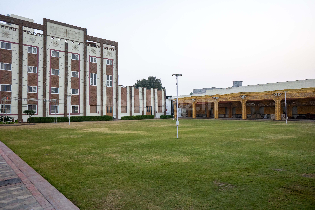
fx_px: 210
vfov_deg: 53.1
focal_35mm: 24
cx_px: 158
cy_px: 105
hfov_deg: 73.7
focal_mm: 16
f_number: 7.1
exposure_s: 1/100
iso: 800
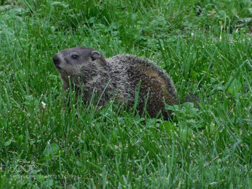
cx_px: 126
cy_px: 94
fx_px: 6654
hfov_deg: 2.2
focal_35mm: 914
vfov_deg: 1.6
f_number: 6.5
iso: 800
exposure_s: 1/100
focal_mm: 160
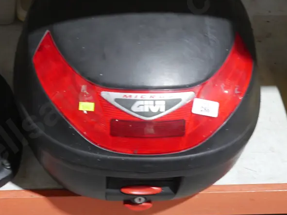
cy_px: 96
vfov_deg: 15.2
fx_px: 804
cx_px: 74
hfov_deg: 20.1
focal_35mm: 97
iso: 2000
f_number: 5.3
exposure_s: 1/60
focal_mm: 28
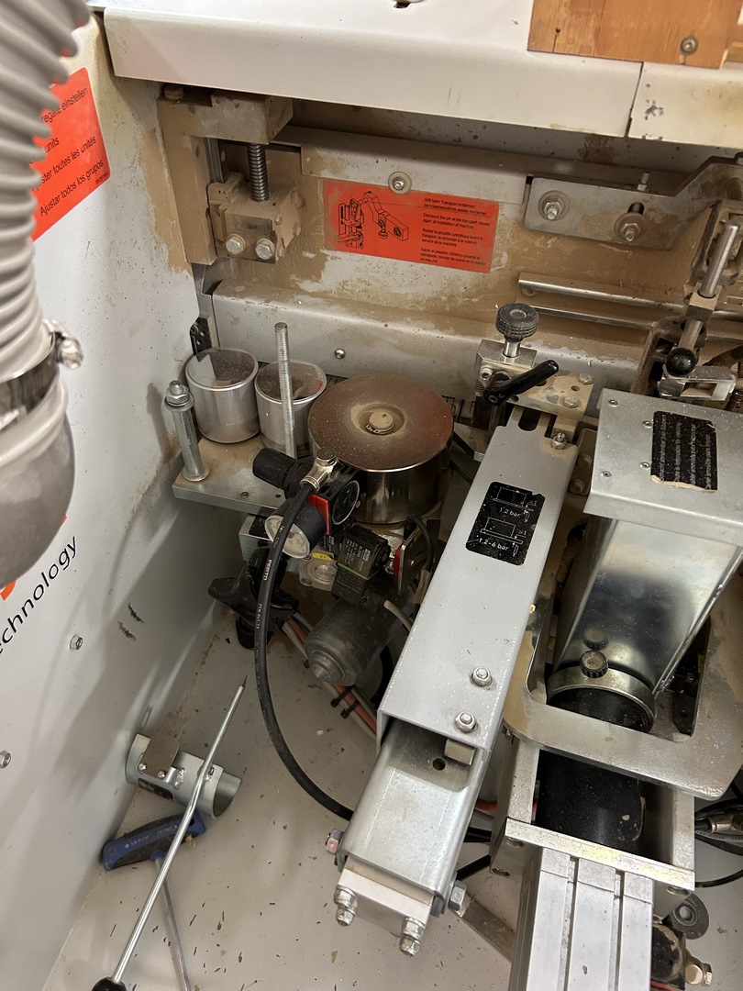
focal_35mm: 26
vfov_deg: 67.3
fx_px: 744
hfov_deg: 53.1
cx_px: 372
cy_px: 496
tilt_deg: -47.4
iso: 320
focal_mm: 5.7
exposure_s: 1/60
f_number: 1.5
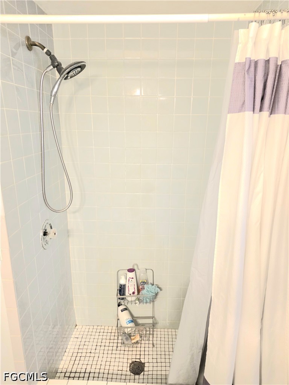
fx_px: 256
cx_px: 144
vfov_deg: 73.9
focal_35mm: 23
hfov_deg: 58.9
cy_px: 192
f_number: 1.7
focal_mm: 6.25
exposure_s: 1/120
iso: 400
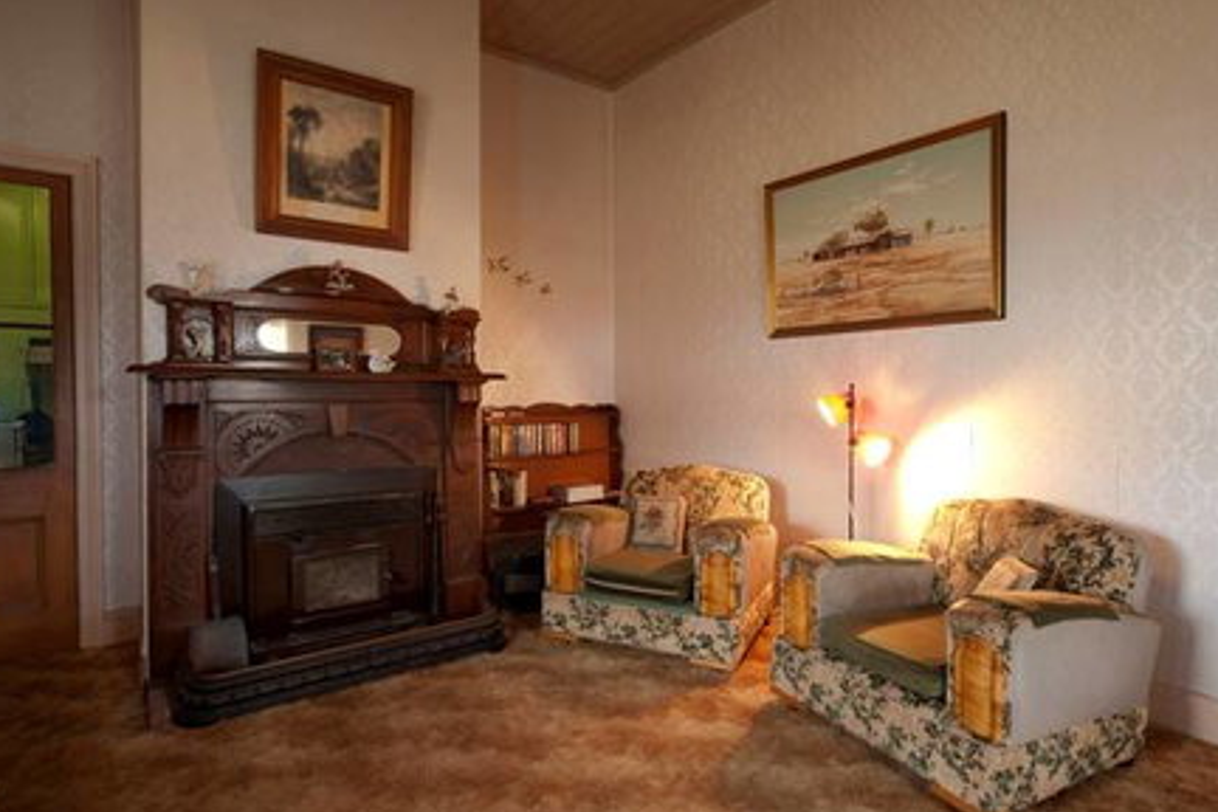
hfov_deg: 83.9
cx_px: 640
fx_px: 677
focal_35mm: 20
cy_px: 400
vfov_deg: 61.9
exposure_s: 1.3
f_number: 6.3
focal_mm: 18
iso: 100
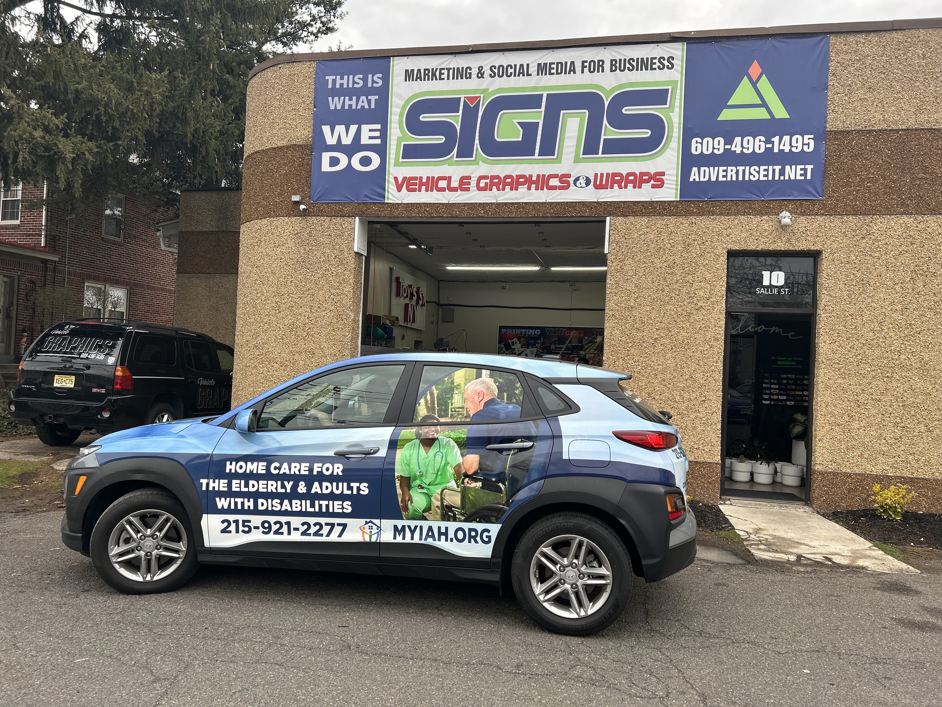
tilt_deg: +0.9
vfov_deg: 53.1
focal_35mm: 26
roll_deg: -2.1
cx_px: 471
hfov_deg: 67.3
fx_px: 708
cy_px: 354
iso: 50
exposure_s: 1/611
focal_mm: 5.7
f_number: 1.5
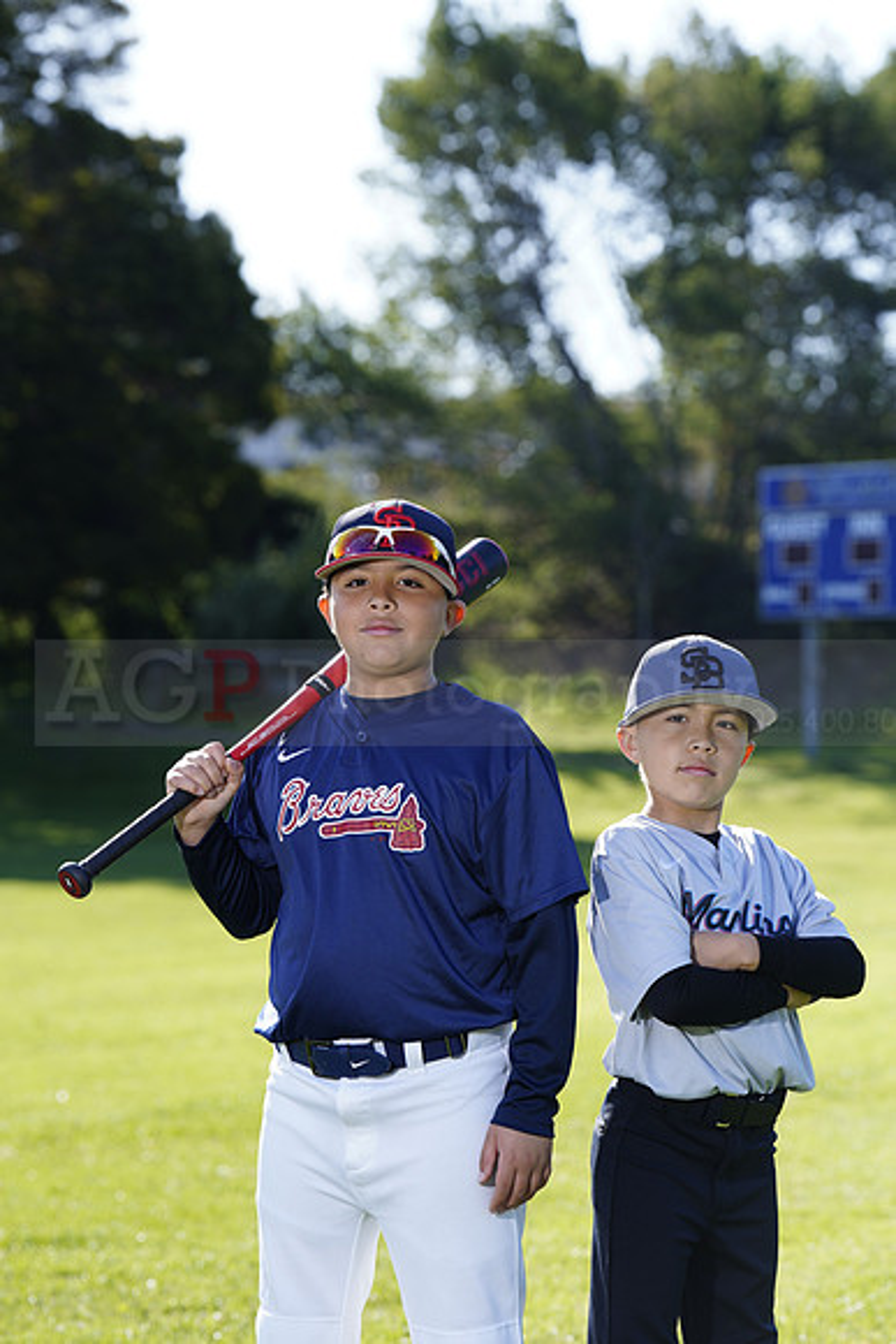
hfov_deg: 11.6
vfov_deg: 17.3
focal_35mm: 118
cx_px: 448
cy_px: 672
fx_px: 4402
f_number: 5
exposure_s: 1/250
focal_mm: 118
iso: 100
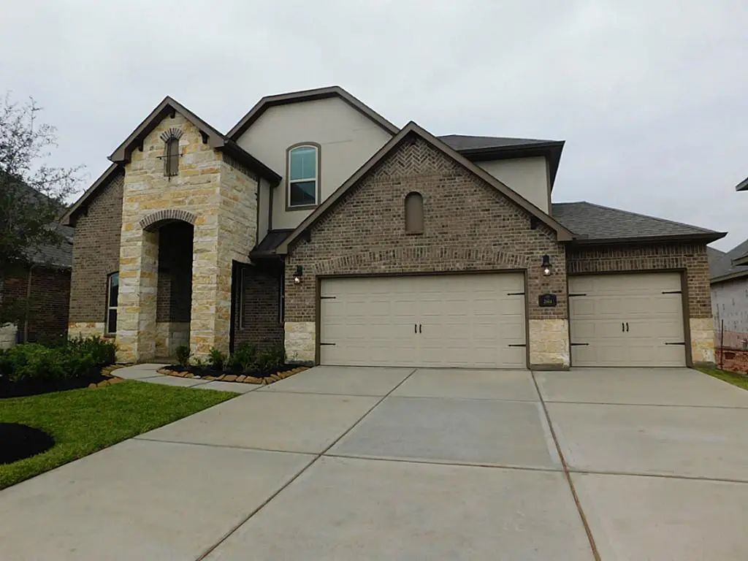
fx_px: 497
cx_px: 374
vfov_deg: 58.9
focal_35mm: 23
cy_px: 280
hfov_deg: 73.9
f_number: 6
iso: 125
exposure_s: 1/400
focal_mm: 4
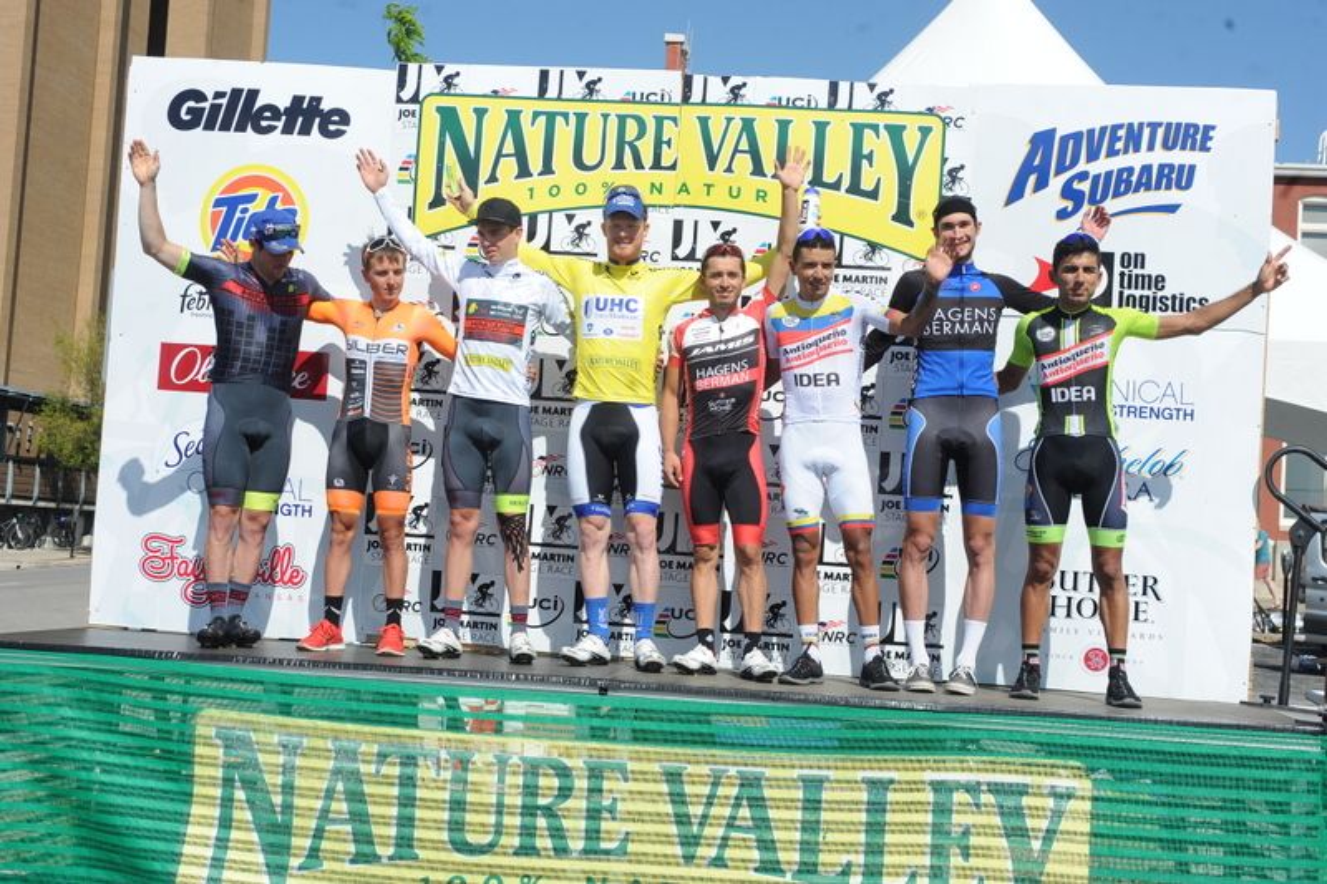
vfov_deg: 26.0
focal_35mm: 52
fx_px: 1916
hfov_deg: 38.2
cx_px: 664
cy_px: 442
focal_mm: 52
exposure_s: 1/640
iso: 200
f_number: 10
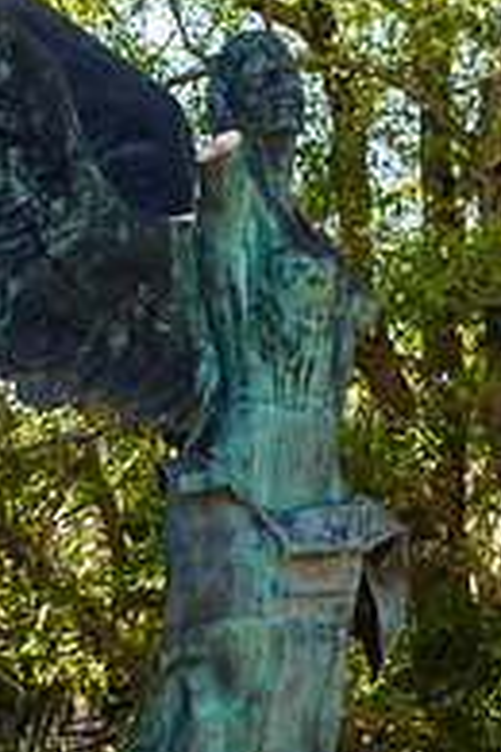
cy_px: 447
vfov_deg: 8.5
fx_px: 5051
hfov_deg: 5.7
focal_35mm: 242
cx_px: 39
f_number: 5.6
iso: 320
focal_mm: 70
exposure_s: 1/500
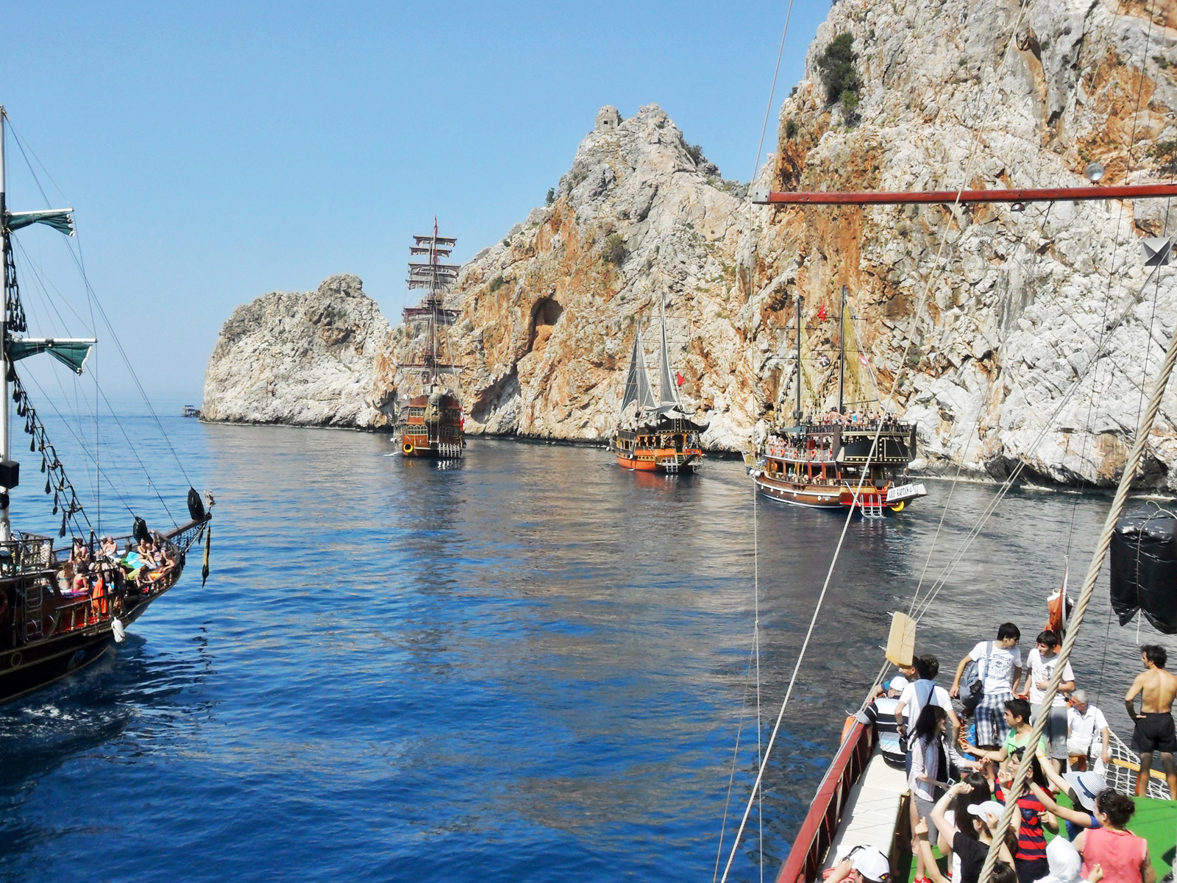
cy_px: 442
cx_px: 588
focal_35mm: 37
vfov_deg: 38.7
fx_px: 1258
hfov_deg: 50.1
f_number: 10.1
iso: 100
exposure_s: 1/180
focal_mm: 6.6
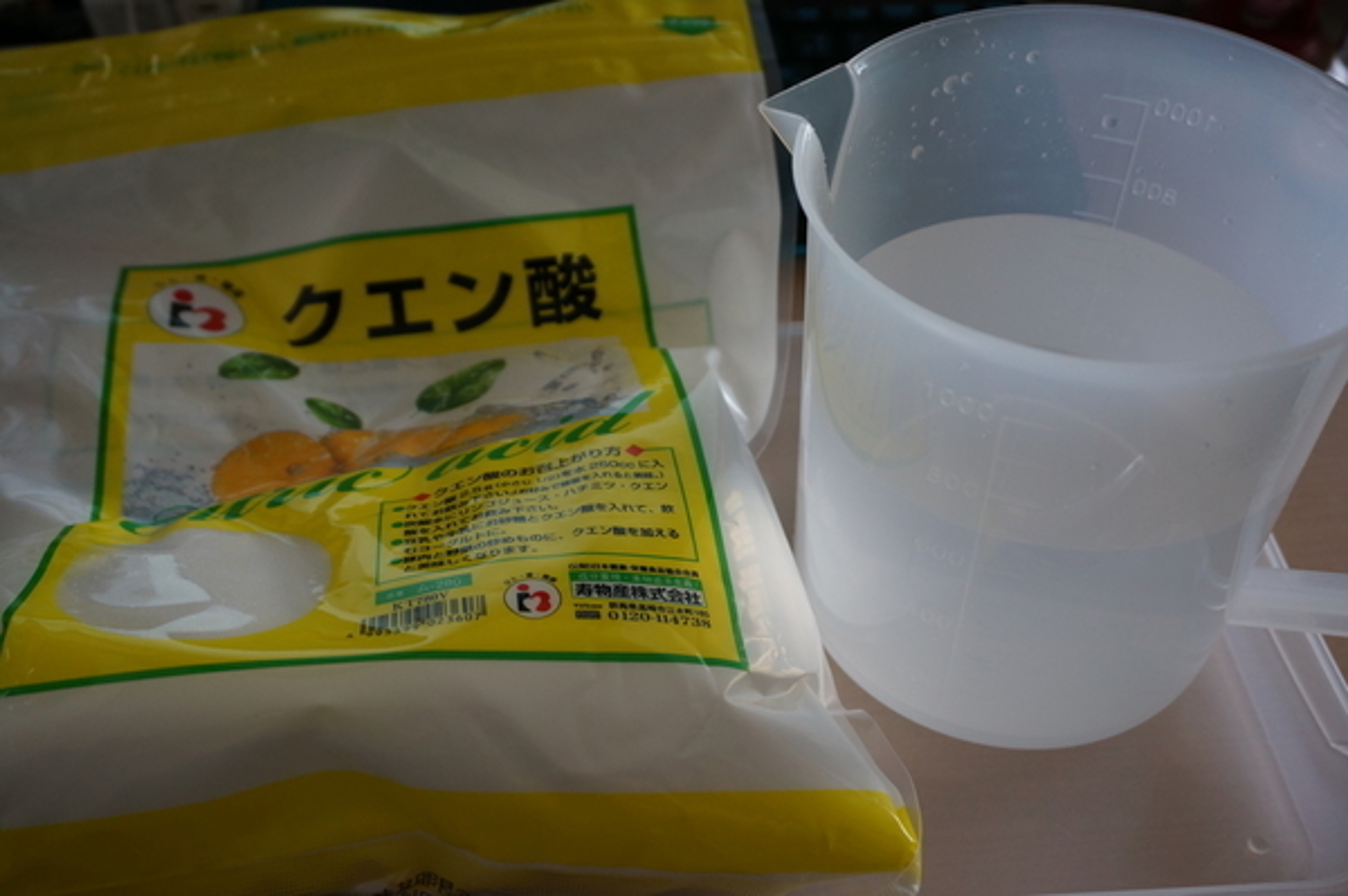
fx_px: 1403
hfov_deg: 51.3
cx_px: 674
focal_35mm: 38
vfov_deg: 35.4
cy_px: 448
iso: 400
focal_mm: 25
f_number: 4.5
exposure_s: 1/60
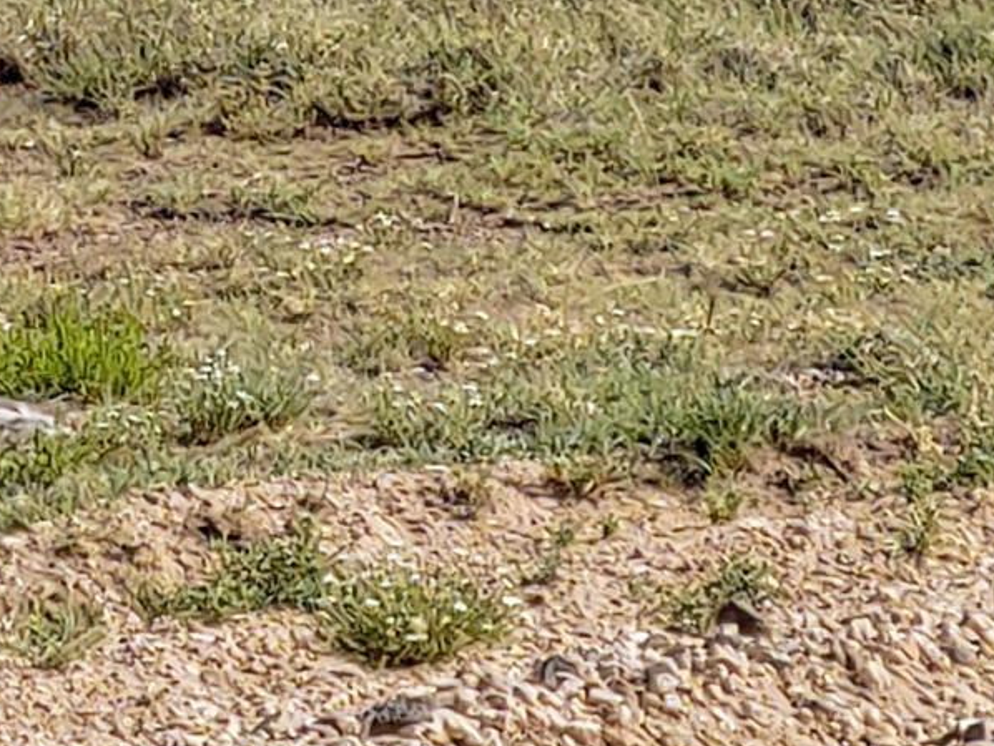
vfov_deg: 4.2
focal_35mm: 351
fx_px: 10083
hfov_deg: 5.6
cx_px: -324
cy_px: -980
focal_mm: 5.88
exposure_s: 1/885
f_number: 2.4
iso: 50
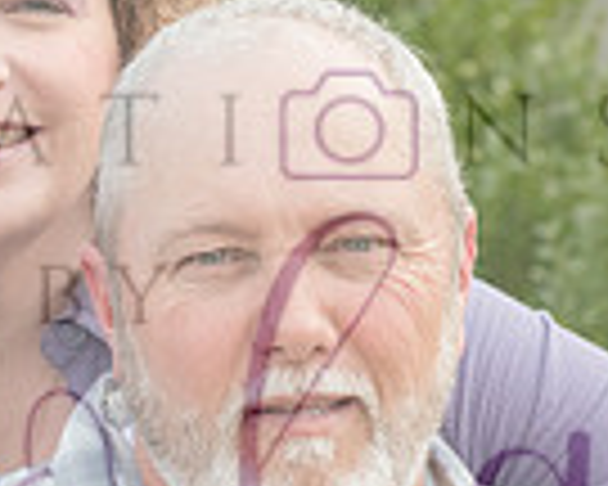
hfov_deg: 4.8
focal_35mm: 402
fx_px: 7234
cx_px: 158
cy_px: 385
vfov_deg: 3.8
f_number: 7.1
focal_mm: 100
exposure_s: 1/500
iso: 400
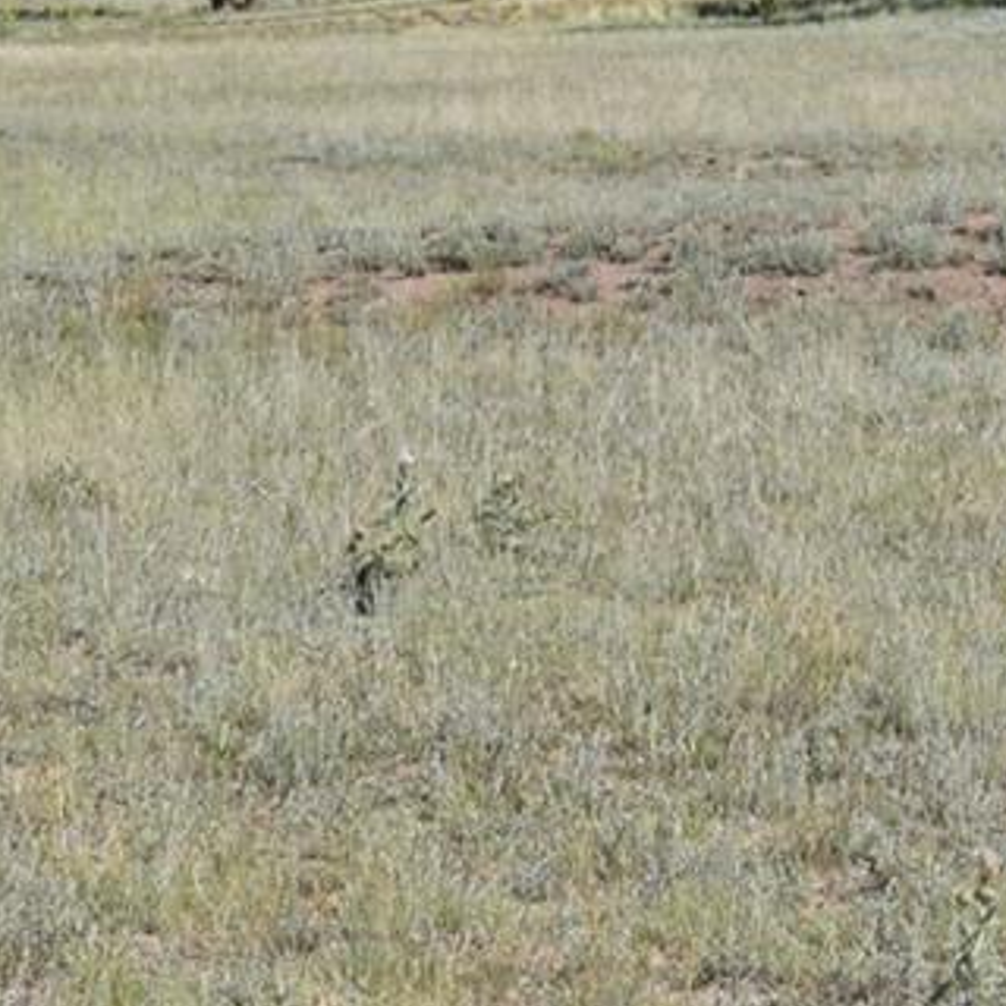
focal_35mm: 187
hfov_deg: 8.6
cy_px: -189
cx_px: 2389
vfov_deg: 9.2
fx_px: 6153
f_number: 8
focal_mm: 29
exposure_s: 1/250
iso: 100
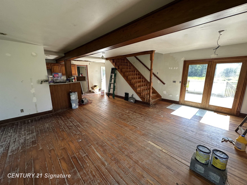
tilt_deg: -10.5
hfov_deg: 102.1
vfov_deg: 85.7
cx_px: 124
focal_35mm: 14
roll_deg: +1.0
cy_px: 92
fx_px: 100
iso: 100
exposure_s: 1/99
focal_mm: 2.22
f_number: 2.2
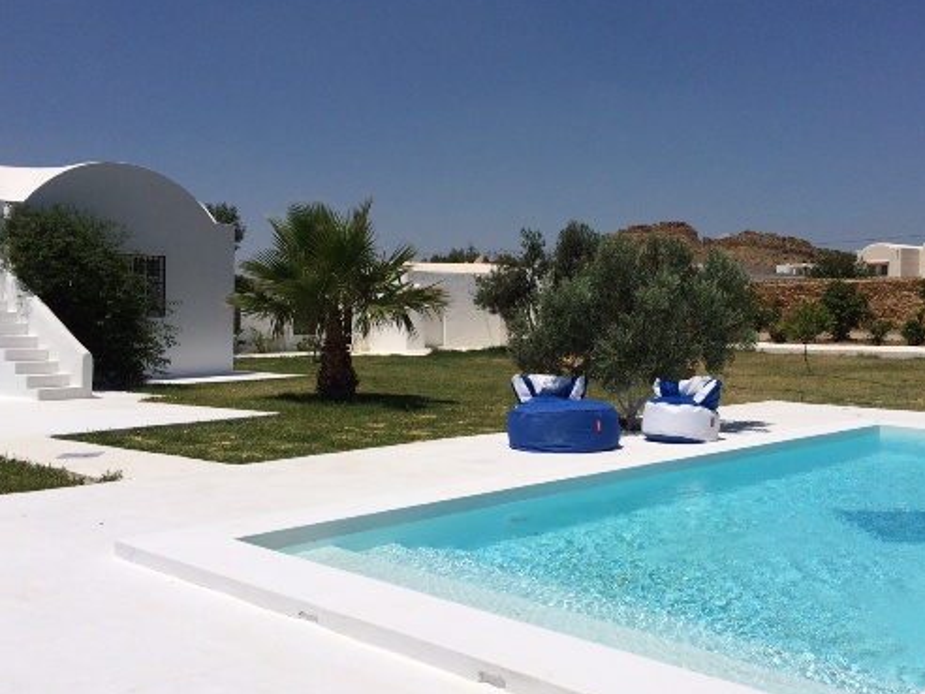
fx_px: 1042
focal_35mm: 39
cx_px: 526
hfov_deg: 47.7
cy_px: 322
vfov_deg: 36.8
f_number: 2.2
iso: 40
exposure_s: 1/8264
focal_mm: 4.12
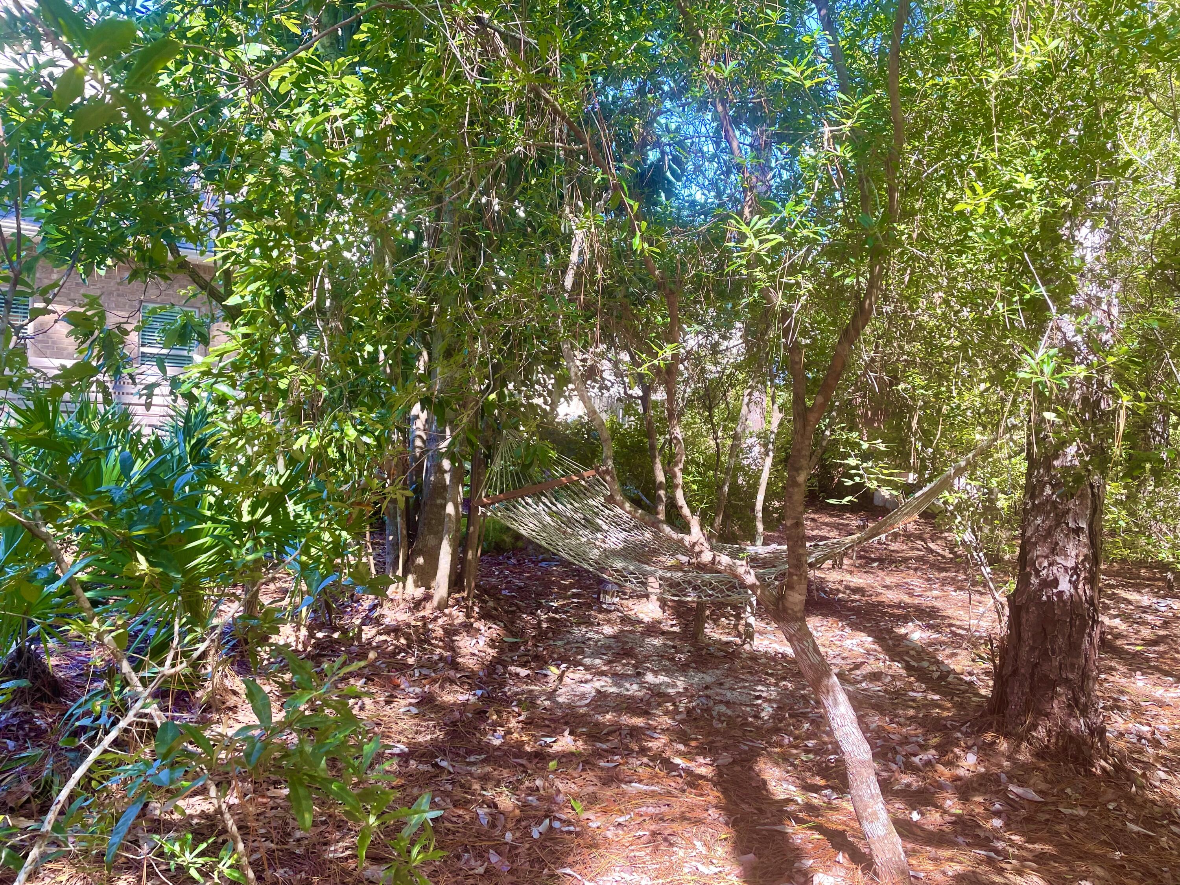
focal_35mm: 26
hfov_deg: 67.3
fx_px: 886
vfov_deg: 53.1
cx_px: 590
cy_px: 442
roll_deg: -2.4
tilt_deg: -0.1
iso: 32
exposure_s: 1/124
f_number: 1.6
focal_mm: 4.2
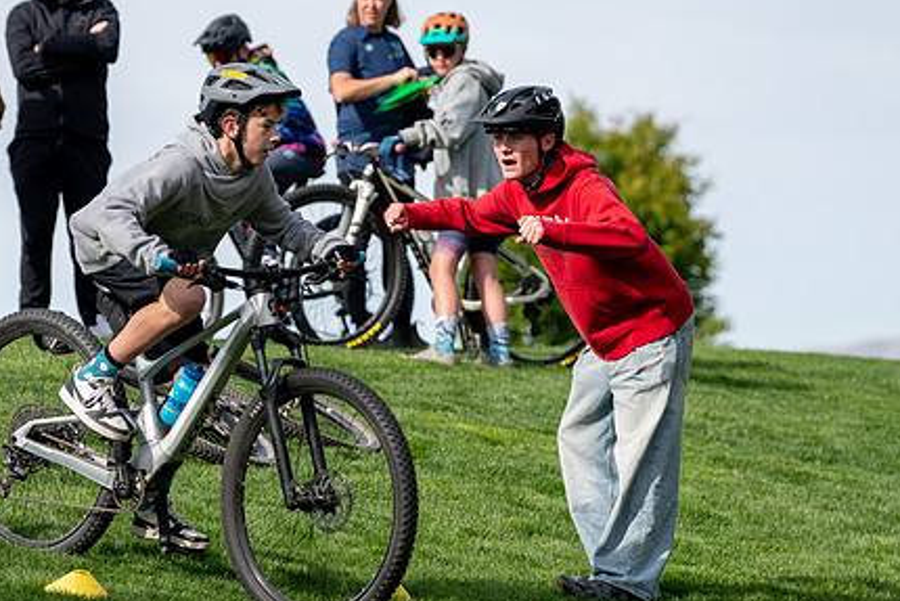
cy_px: 349
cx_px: 335
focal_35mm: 263
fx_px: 6577
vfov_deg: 5.2
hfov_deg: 7.8
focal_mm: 130
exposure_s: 1/2000
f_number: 3.5
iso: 200
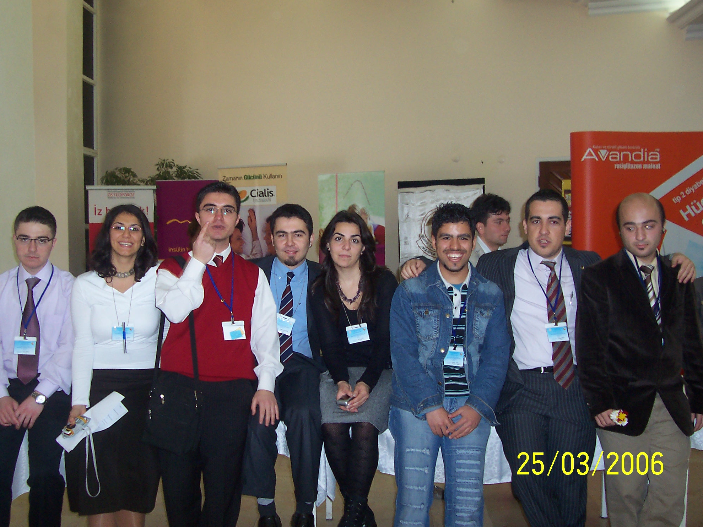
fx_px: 772
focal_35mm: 38
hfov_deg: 49.0
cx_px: 342
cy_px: 261
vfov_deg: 37.7
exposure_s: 1/60
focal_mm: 5.6
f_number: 2.8
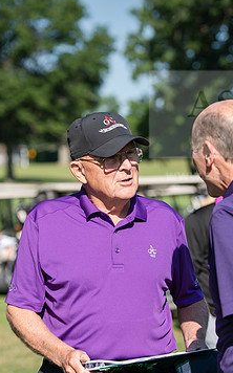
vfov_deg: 13.7
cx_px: 118
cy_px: 198
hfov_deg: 8.6
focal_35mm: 153
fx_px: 1557
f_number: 3.5
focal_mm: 92
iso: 100
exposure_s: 1/640
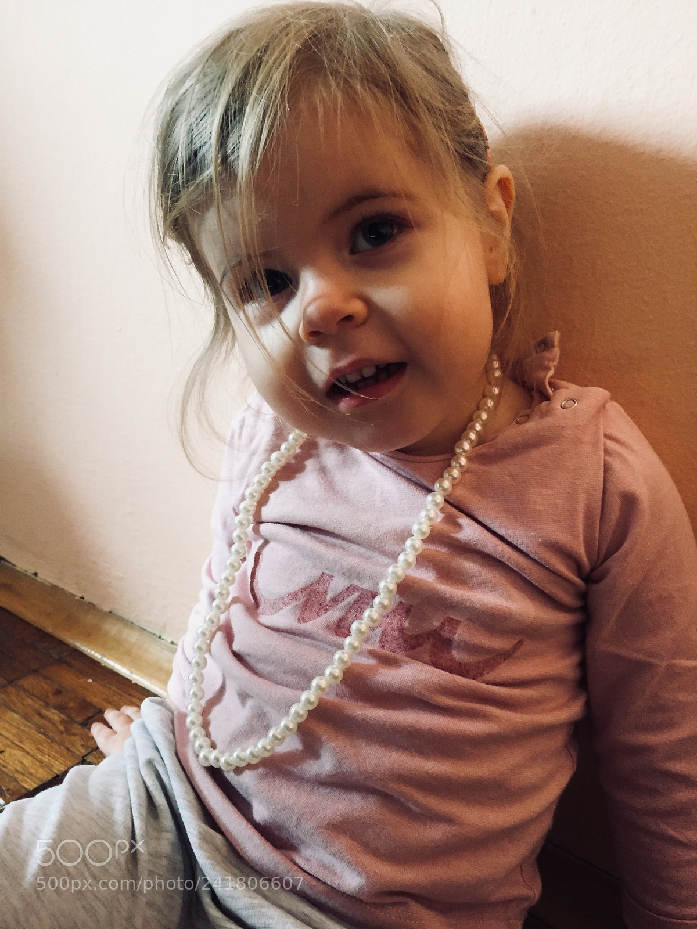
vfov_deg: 61.7
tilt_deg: -14.8
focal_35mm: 29
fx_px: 779
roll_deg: -3.8
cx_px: 348
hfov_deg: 48.2
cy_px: 464
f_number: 2.2
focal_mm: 4.15
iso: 250
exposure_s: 1/20
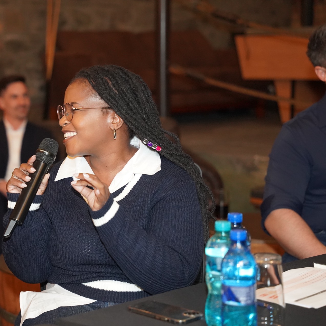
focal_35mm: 90
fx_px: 959
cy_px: 163
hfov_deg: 19.2
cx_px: 102
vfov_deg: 19.3
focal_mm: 70
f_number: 2.8
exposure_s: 1/100
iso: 6400
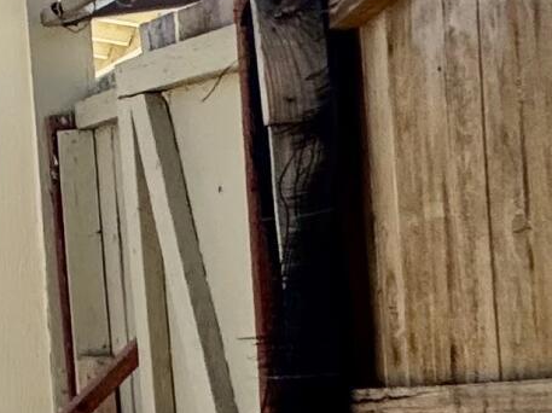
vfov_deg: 16.0
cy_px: 199
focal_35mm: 92
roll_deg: +0.5
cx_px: -1221
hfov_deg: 10.6
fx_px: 1466
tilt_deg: +4.1
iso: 40
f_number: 2.2
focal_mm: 2.22
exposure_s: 1/573
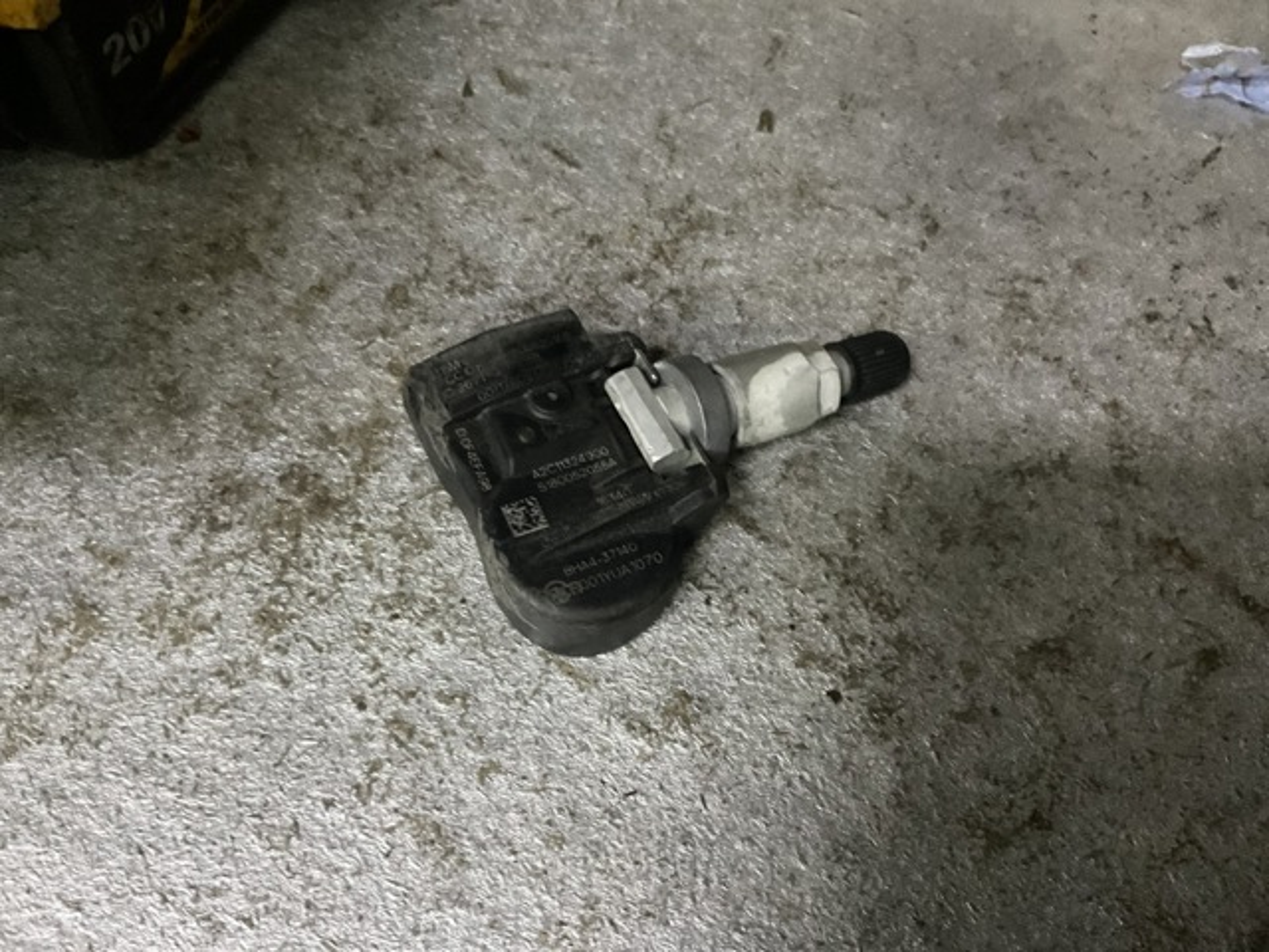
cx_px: 634
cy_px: 476
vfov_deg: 48.2
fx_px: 1063
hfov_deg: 61.7
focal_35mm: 29
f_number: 1.8
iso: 500
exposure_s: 1/20
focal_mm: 3
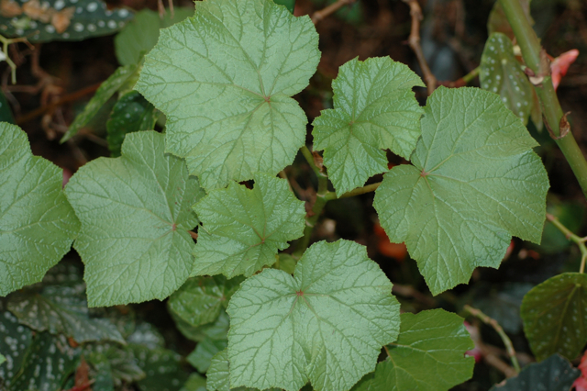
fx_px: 1467
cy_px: 196
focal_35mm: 90
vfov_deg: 15.2
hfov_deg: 22.6
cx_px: 294
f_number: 3.3
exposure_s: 1/60
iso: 200
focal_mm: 60
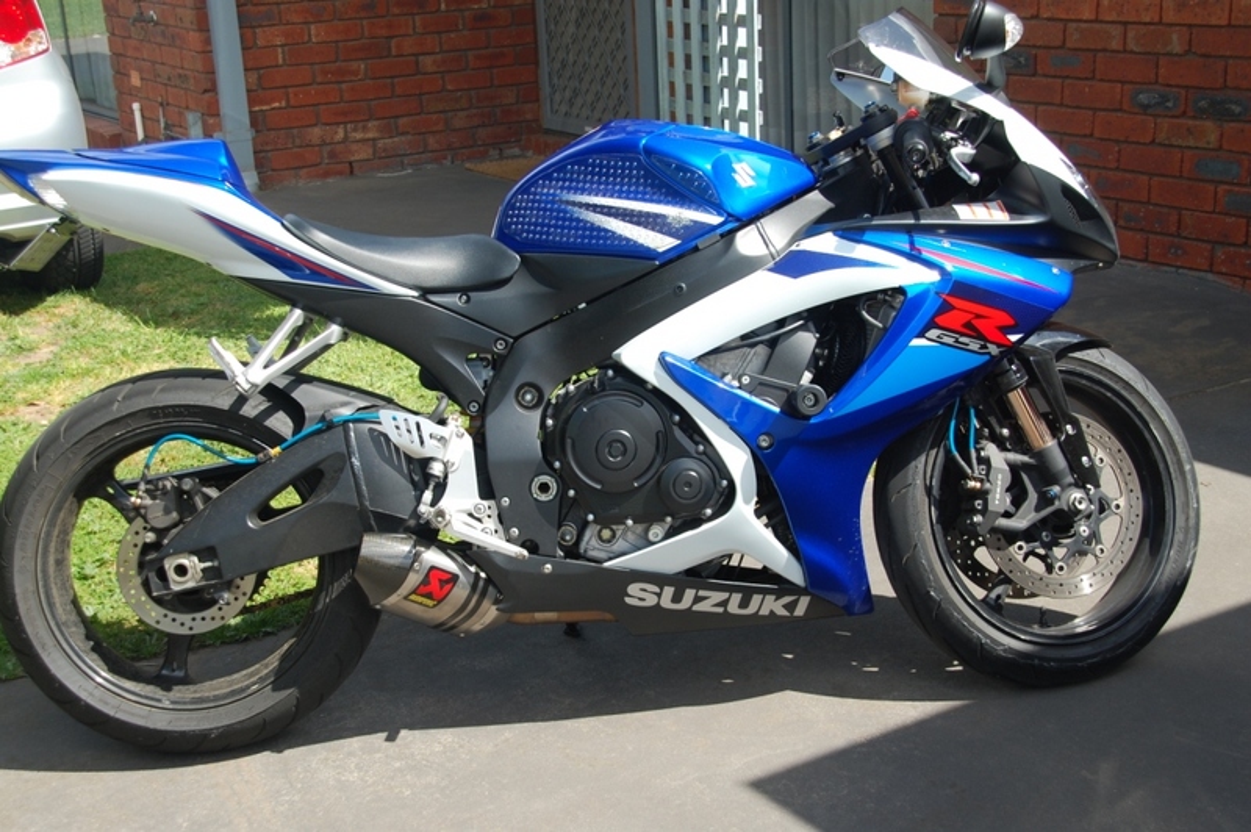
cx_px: 626
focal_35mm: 54
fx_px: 1875
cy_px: 416
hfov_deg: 36.9
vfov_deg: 25.0
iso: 200
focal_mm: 36
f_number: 7.1
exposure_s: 1/200
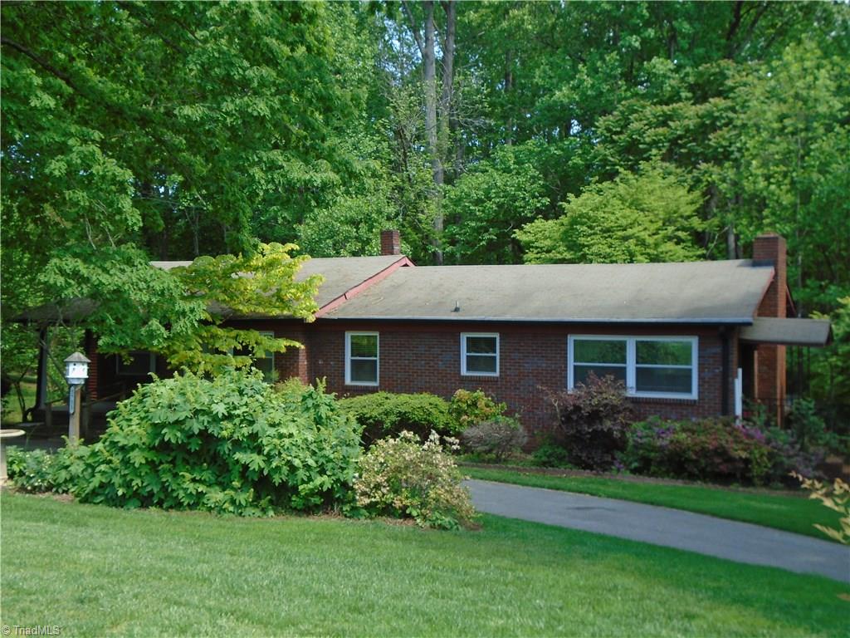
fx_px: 1031
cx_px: 425
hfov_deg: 44.8
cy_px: 319
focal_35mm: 42
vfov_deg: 34.3
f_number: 4.1
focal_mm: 7.4
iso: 100
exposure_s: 1/160
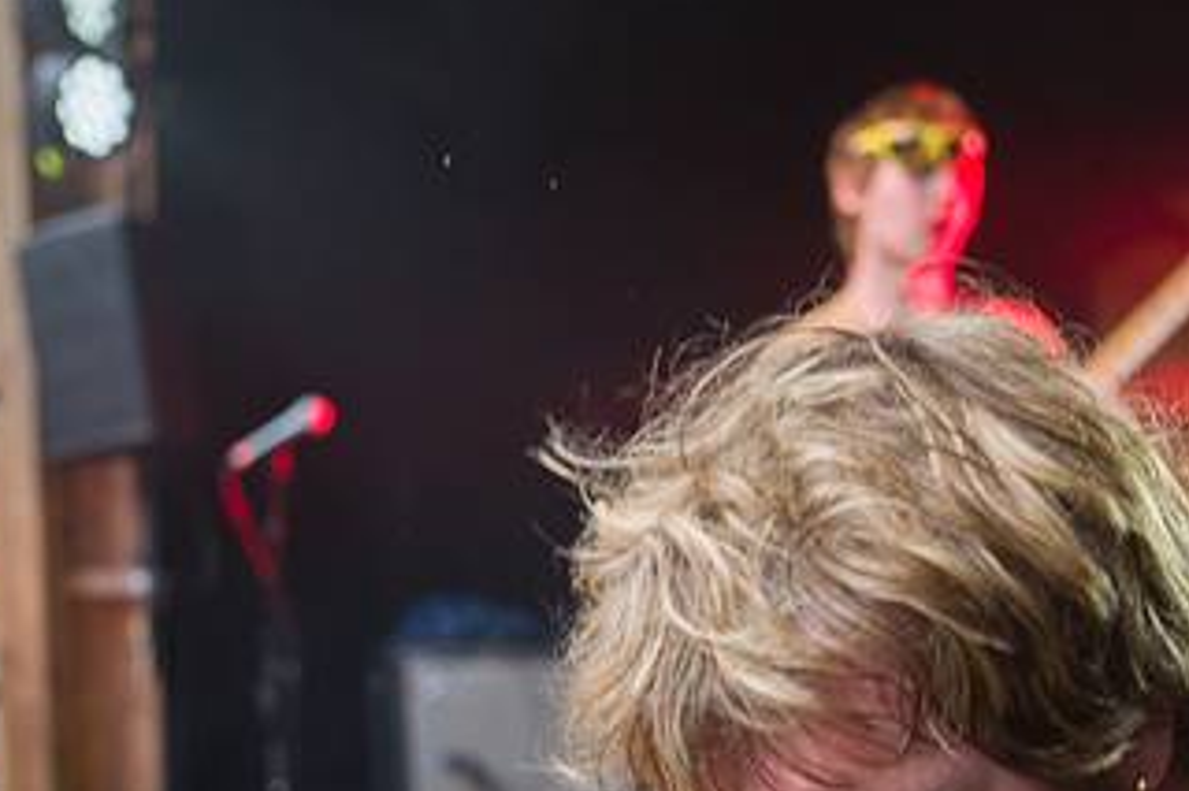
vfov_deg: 27.9
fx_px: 1485
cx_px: 687
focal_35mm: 45
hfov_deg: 43.5
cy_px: 811
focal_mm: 20
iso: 800
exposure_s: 1/800
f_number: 1.8
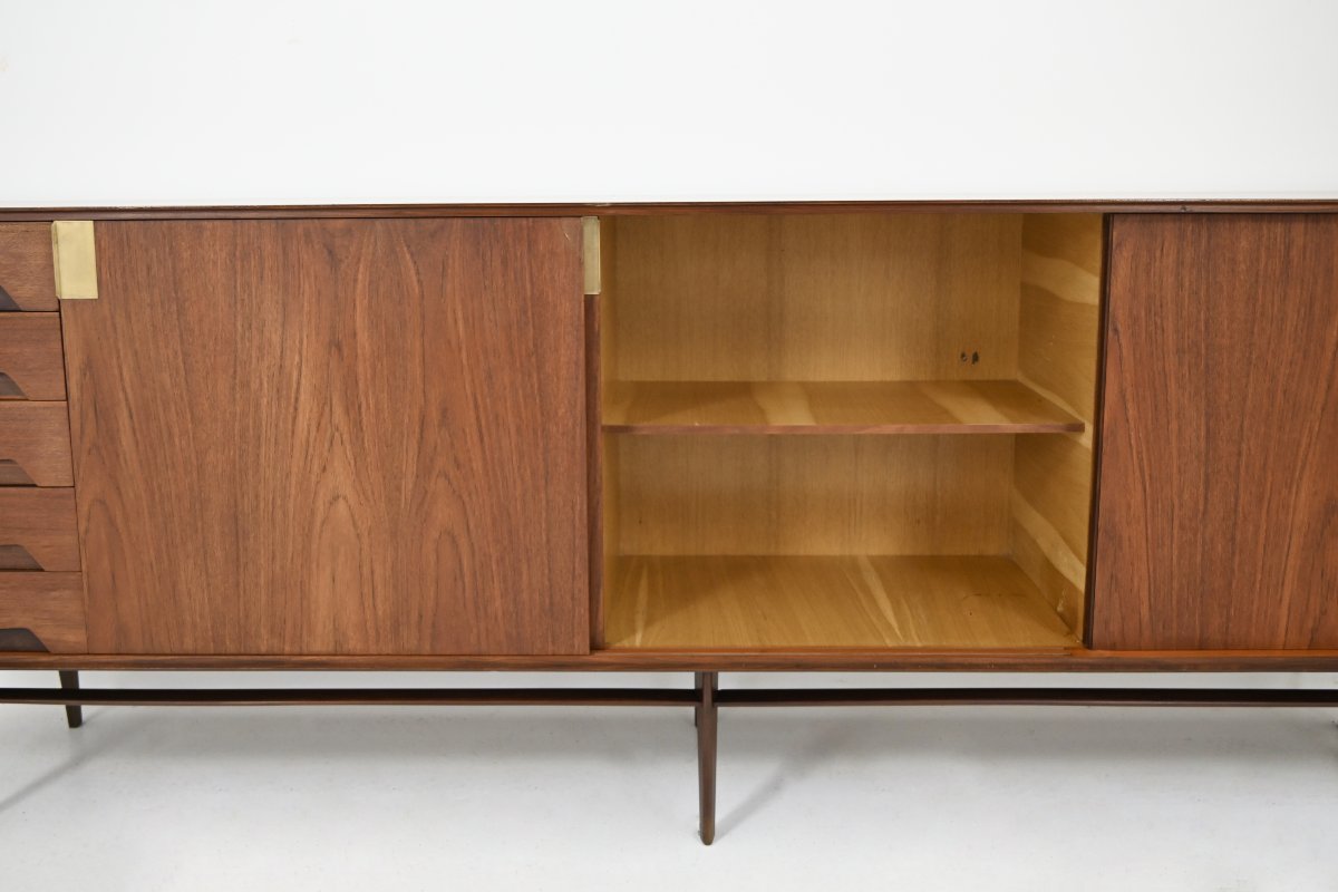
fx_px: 1226
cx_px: 669
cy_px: 446
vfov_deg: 40.0
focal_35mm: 33
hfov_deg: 57.2
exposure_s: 1/40
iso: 900
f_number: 3.5
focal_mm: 22
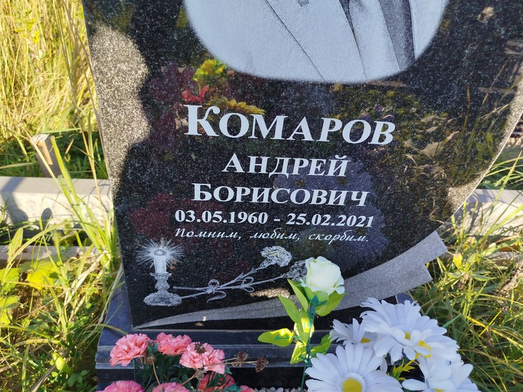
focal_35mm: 25
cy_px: 196
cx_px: 258
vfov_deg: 54.9
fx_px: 378
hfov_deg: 69.4
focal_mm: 5.31
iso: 50
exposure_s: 1/298
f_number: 1.7
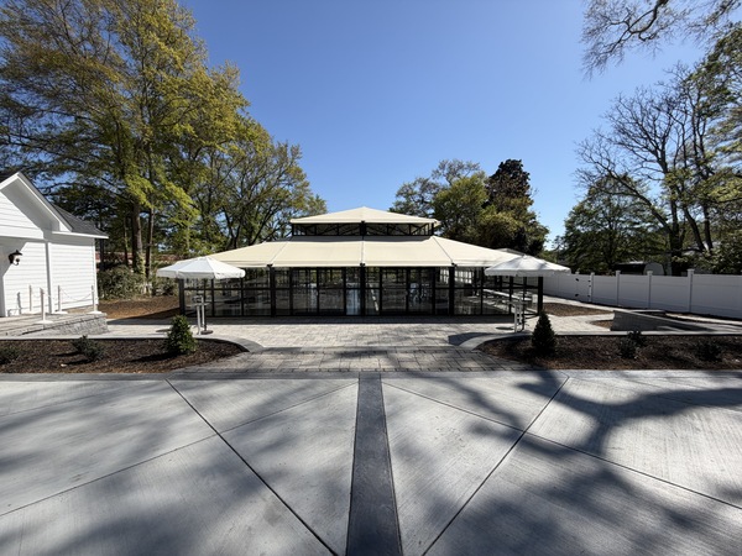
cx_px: 371
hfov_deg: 102.1
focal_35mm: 14
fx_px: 300
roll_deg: +0.6
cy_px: 278
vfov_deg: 85.7
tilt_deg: -1.6
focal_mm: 2.22
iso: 20
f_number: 2.2
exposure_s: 1/985
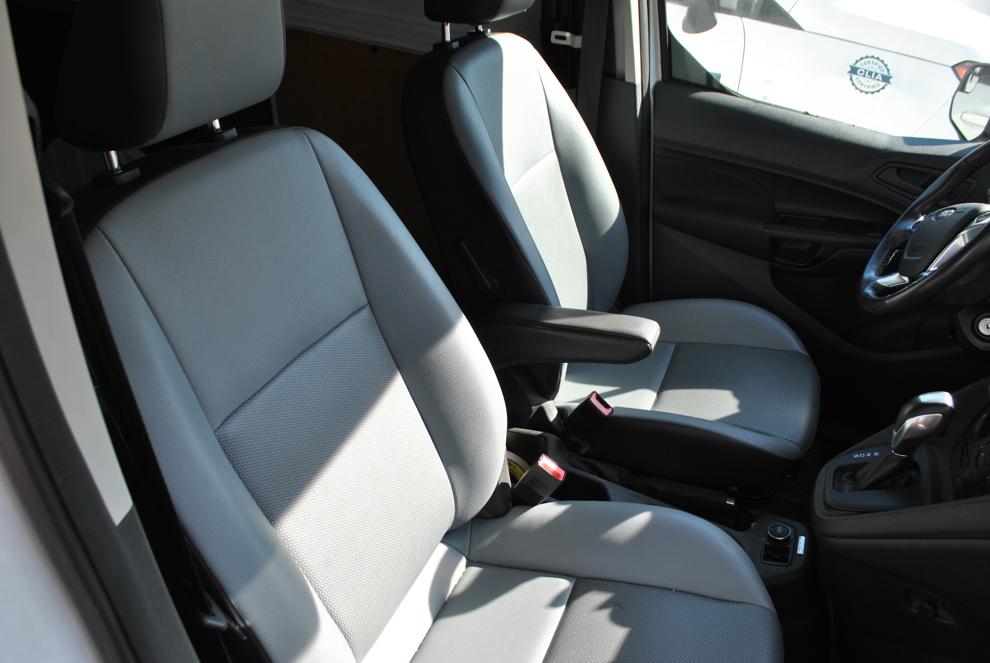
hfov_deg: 67.3
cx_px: 495
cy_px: 332
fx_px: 743
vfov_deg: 48.0
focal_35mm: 27
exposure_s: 1/80
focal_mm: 18
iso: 100
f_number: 5.6
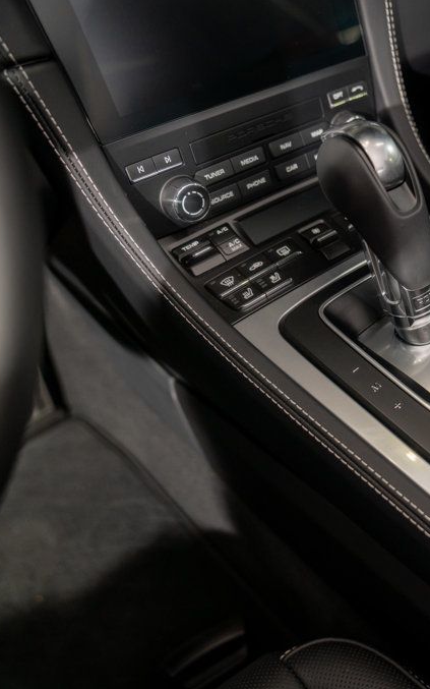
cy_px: 347
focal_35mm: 37
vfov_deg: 52.8
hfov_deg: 30.5
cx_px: 481
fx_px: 694
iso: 250
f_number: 2.8
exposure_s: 1/60
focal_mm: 24
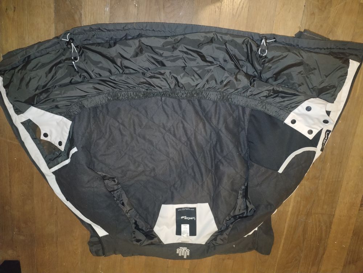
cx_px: 182
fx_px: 273
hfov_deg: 67.3
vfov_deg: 53.1
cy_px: 136
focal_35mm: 26
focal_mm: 4.75
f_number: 1.8
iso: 1790
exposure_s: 1/16.7
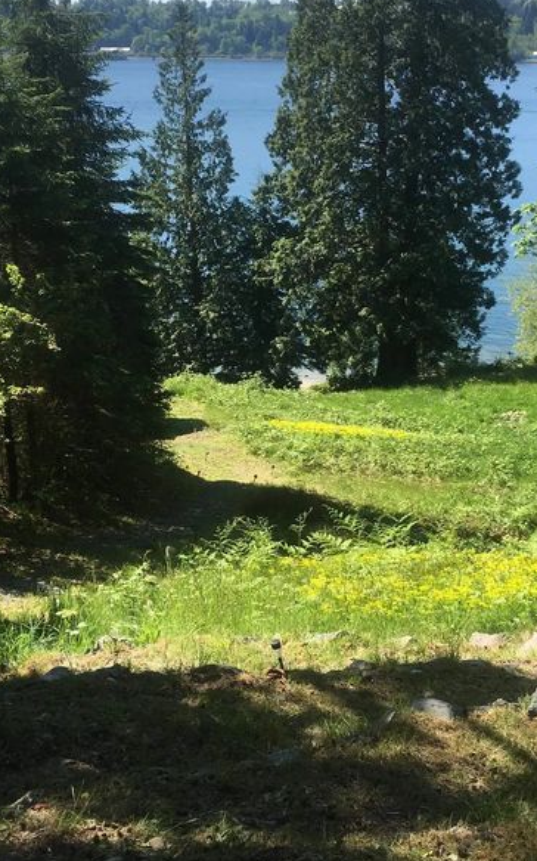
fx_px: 1054
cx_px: 292
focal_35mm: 45
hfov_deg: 28.6
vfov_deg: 44.2
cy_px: 351
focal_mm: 4.15
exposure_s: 1/874
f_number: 2.2
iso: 25
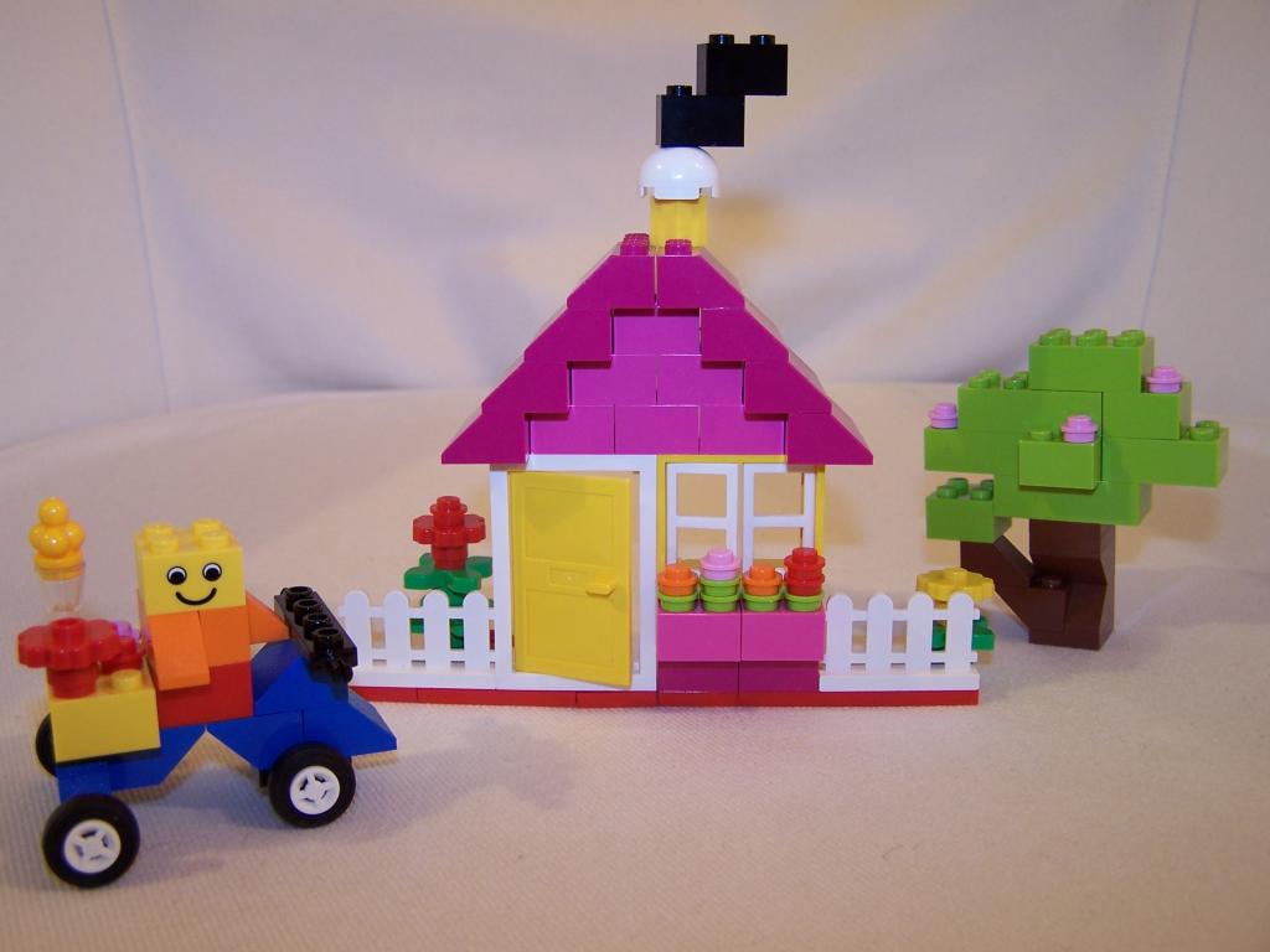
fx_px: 1394
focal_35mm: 38
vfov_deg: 37.7
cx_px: 635
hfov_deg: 49.0
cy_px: 476
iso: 80
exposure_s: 1/4
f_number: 2.8
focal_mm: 6.3
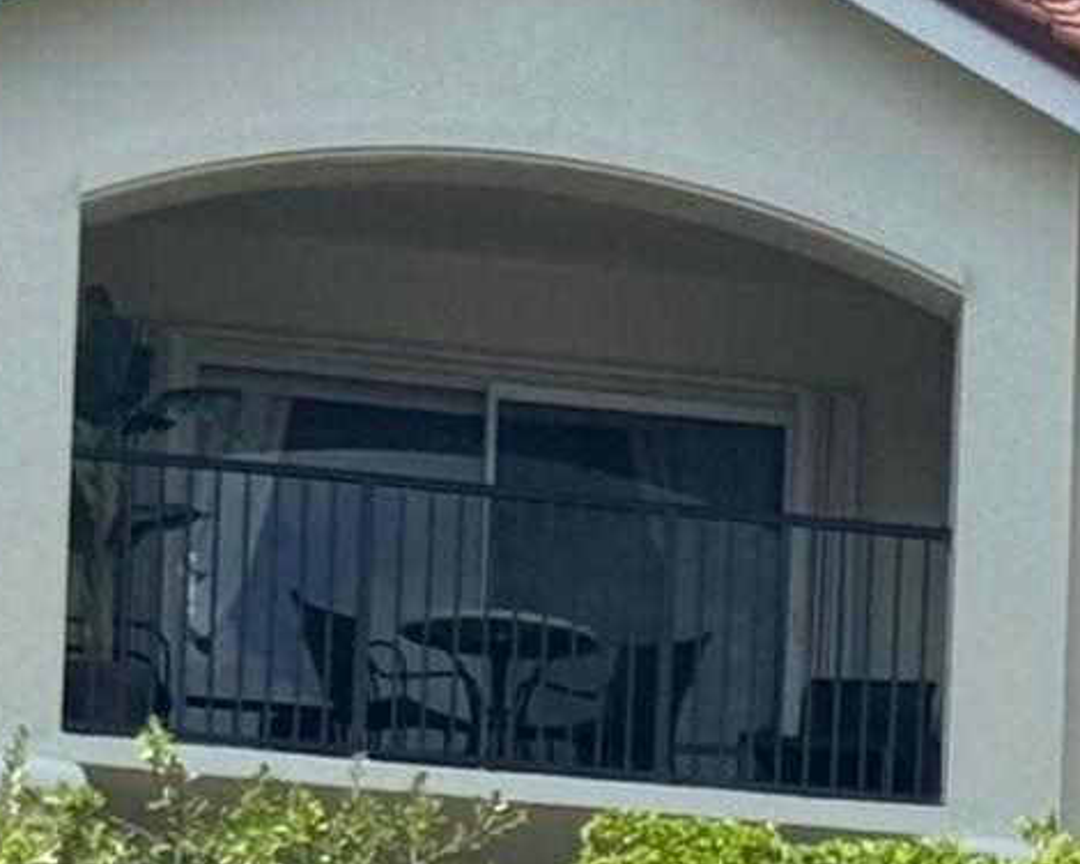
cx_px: 1988
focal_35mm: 287
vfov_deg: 5.2
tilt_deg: +3.0
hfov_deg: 6.6
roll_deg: -1.0
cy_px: 2139
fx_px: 9174
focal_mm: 6.76
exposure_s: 1/4608
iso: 64
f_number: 1.78
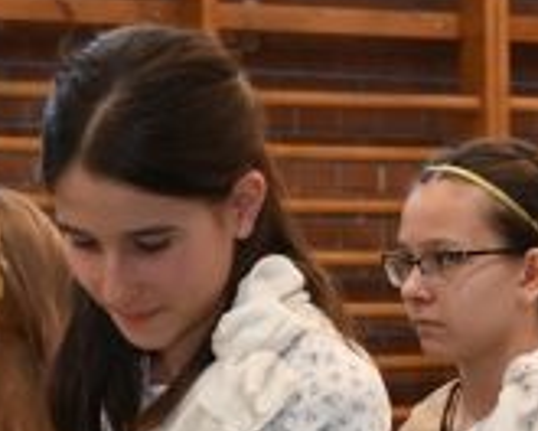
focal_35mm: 209
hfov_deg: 9.1
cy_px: 666
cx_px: 734
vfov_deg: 7.3
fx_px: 3328
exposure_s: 1/125
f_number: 5.6
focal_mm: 46
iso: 1600
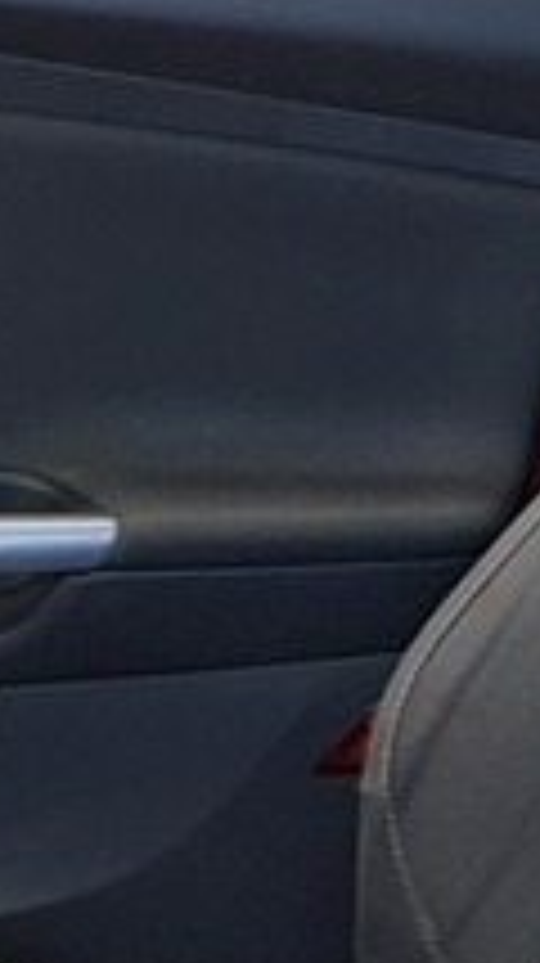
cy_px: 1624
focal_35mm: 169
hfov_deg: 7.1
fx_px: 4312
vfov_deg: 11.9
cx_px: -126
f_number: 1.8
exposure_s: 1/24
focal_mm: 5.54
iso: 400
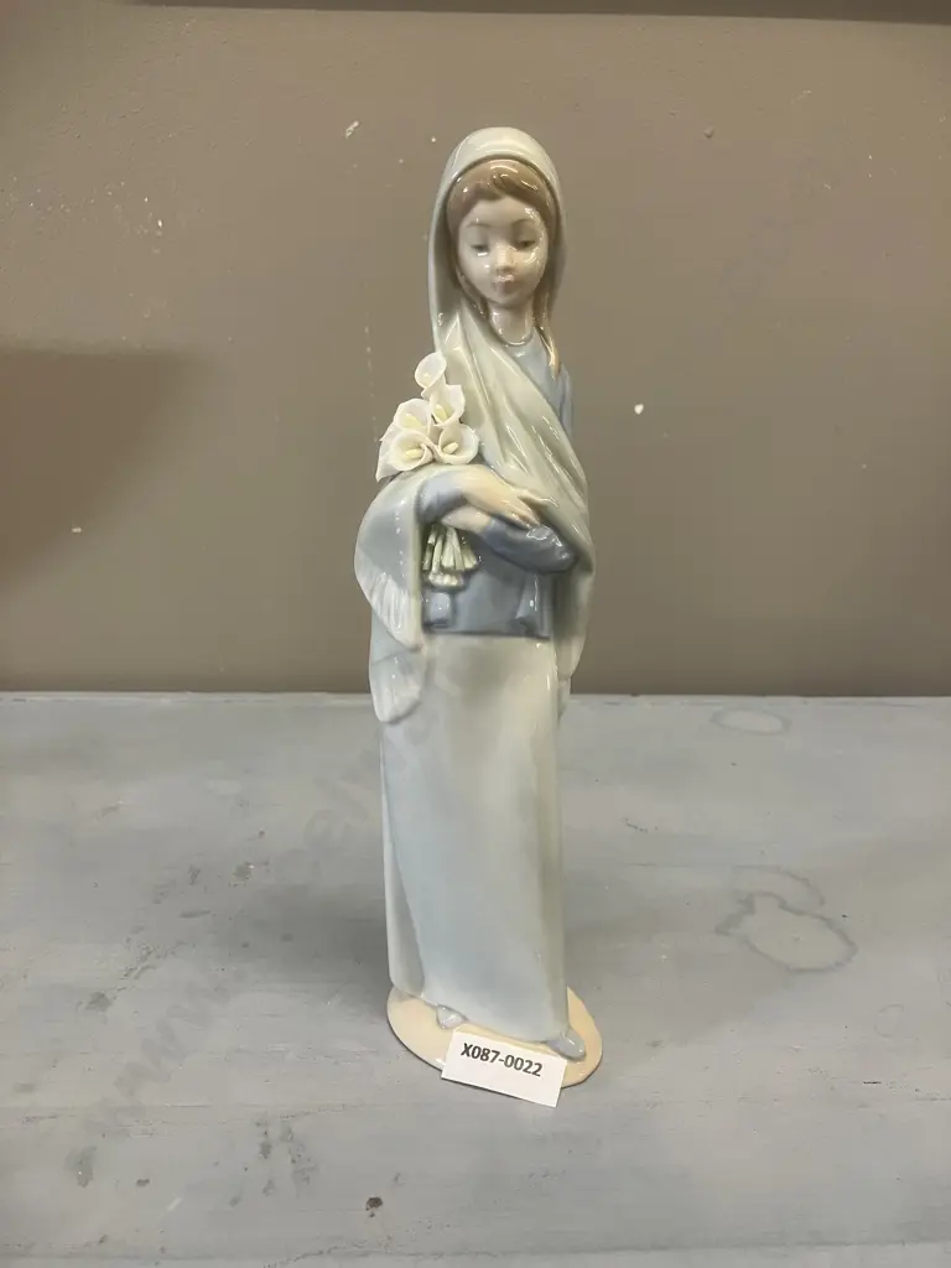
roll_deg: -0.4
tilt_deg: -14.3
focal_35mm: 28
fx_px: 1026
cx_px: 476
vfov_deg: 63.4
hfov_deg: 49.7
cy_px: 634
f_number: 1.8
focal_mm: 3.99
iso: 80
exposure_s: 1/50
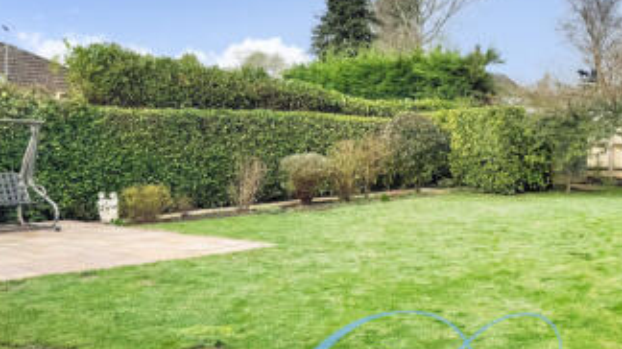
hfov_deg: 43.0
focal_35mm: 47
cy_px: 145
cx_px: 423
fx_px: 775
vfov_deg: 25.4
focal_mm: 6.76
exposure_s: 1/3145
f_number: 1.78
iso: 80
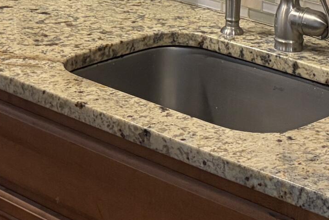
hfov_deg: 18.1
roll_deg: -1.2
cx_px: 146
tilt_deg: -3.1
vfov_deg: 11.2
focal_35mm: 113
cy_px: -192
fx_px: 1033
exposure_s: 1/60
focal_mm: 5.96
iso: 160
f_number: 1.6
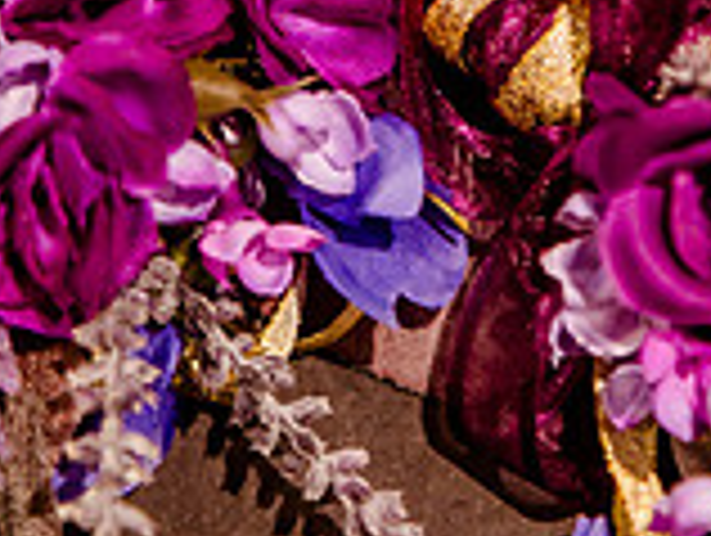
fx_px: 6747
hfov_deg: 6.0
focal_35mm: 328
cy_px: -275
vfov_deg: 4.5
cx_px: 587
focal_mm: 120
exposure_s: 1/125
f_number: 4
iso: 1600
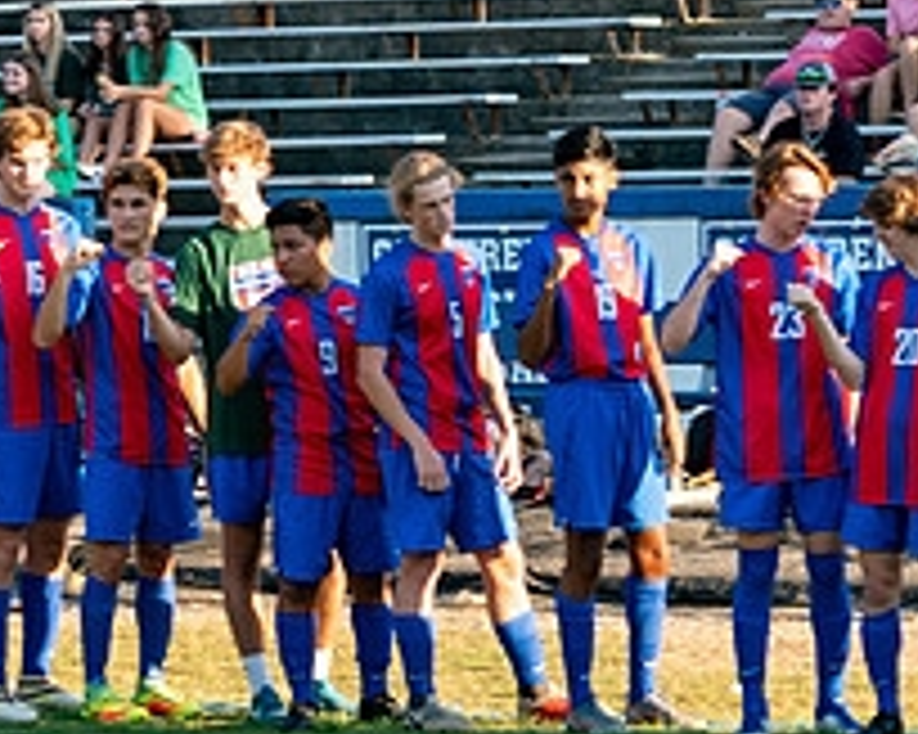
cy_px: 243
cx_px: -343
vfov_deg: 4.7
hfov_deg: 5.8
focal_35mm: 332
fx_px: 9016
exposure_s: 1/200
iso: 100
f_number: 4.5
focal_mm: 100
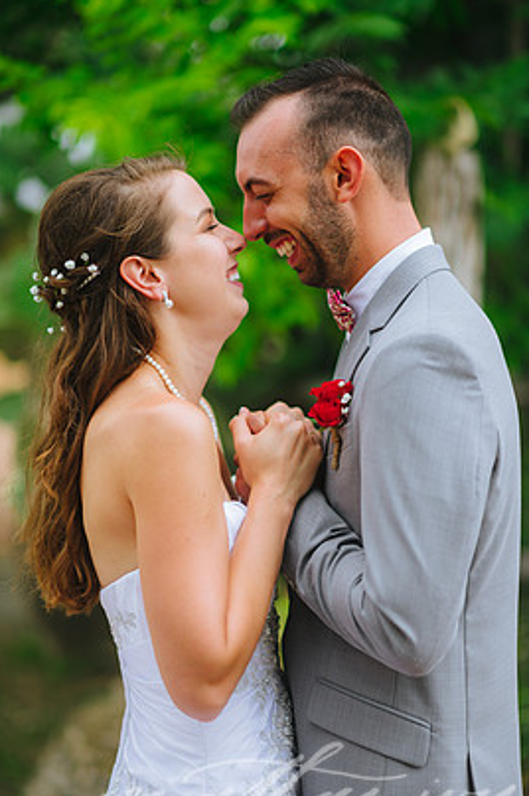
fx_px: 2097
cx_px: 284
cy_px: 437
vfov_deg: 21.5
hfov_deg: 14.4
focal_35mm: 95
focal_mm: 85
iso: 80
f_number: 1.6
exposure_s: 1/800
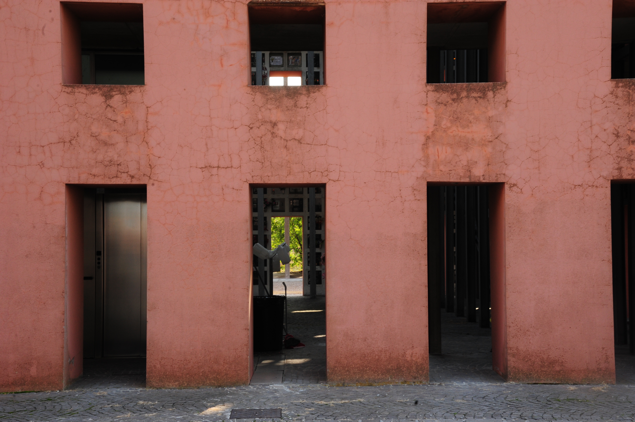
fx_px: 1146
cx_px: 318
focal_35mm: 65
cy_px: 211
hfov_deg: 31.0
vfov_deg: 20.9
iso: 800
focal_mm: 65
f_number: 14
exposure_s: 1/100
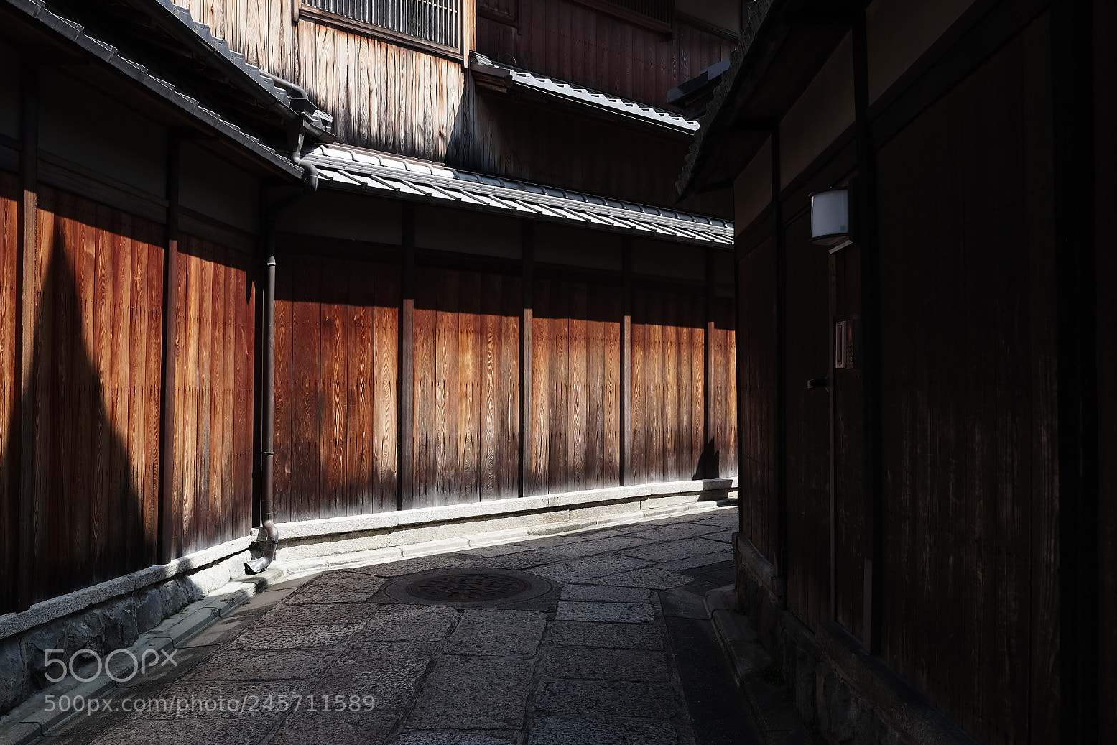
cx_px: 574
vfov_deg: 36.9
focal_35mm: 36
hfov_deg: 53.1
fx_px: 1117
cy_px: 377
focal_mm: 23
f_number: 7.1
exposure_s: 1/180
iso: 400
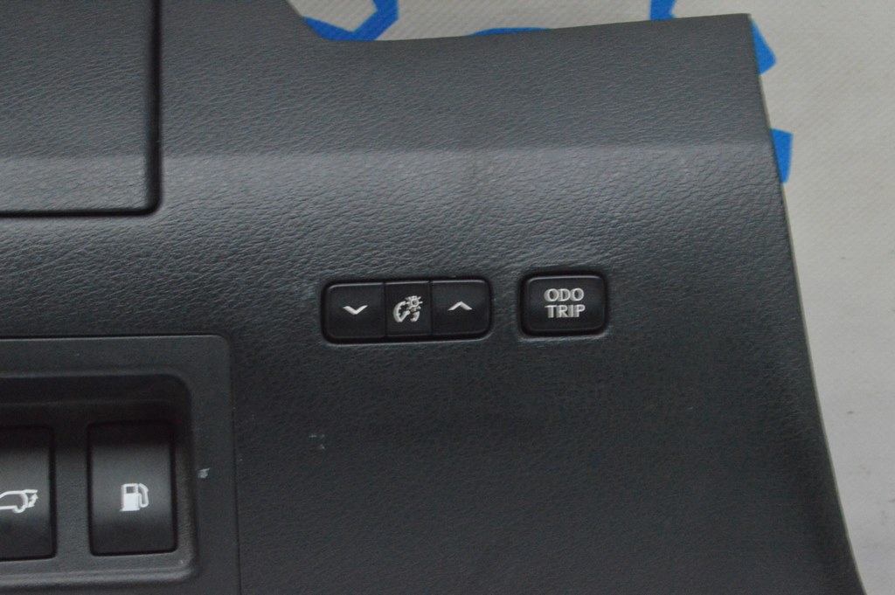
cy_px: 298
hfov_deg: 24.6
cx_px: 448
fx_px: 2049
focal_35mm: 82
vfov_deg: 16.5
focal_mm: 55
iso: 6400
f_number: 20
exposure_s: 1/15
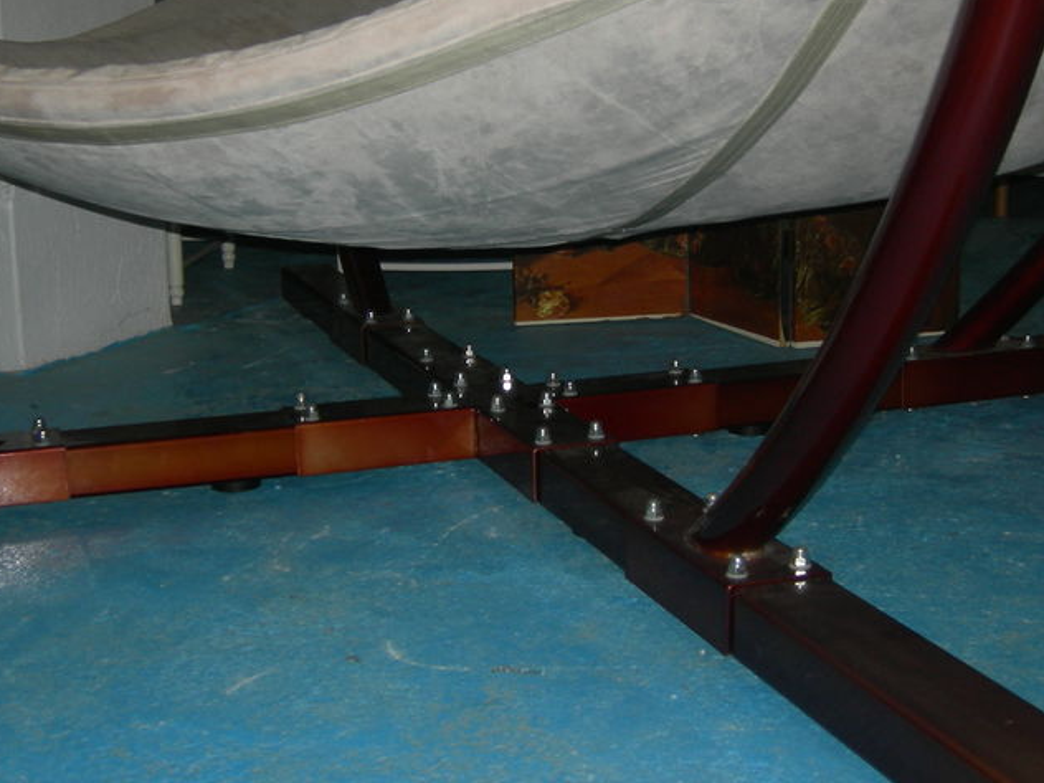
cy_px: 279
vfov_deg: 25.6
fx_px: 1719
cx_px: 524
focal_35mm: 57
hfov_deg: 33.8
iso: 64
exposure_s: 1/60.1
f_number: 2.7
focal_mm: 7.5
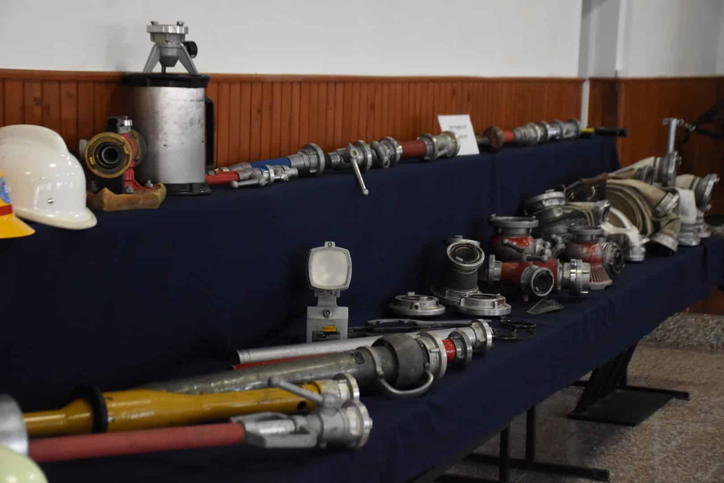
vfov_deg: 18.2
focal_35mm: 75
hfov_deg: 27.0
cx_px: 362
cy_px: 242
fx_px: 1508
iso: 2500
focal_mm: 50
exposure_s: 1/160
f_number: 5
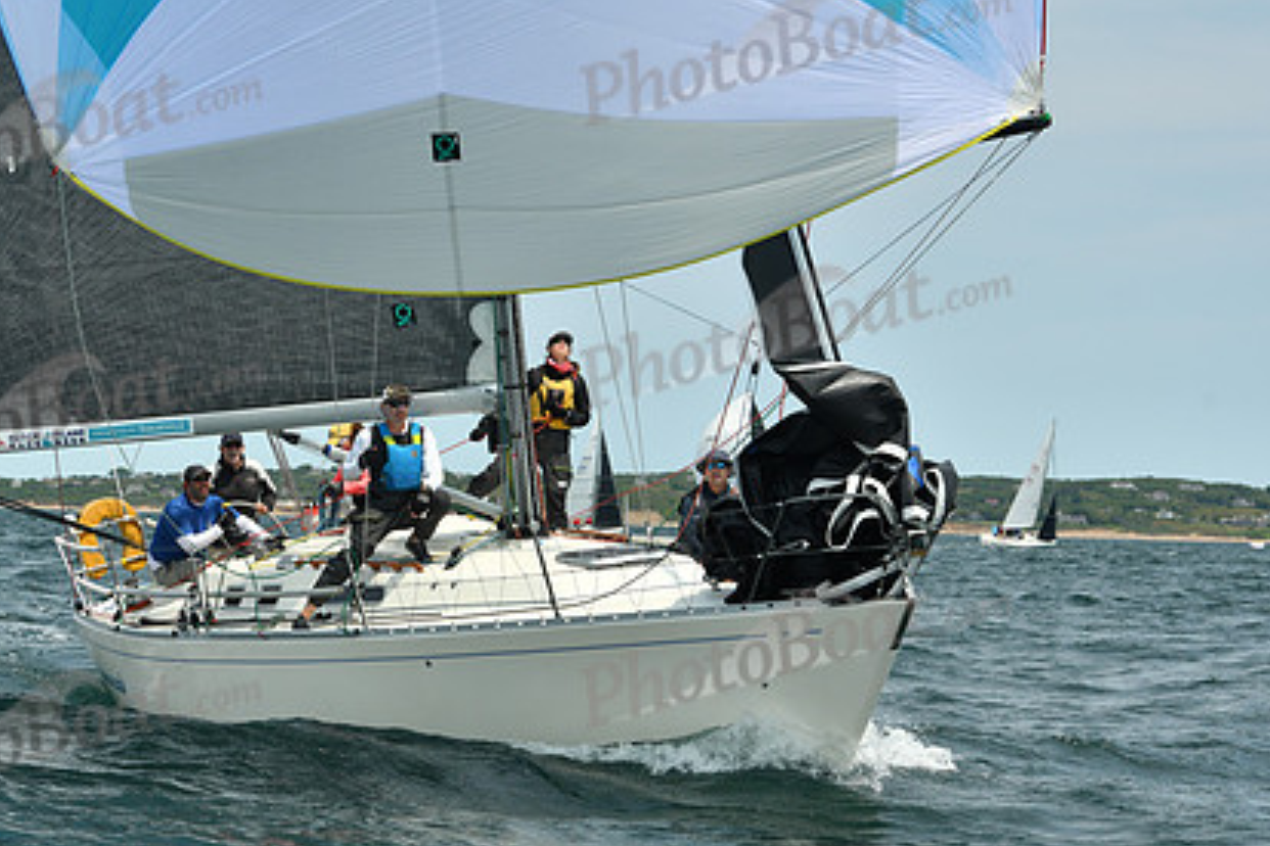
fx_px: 4057
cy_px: 532
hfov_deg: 17.7
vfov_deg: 11.9
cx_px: 423
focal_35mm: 115
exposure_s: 1/1250
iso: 320
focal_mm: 82
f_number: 8
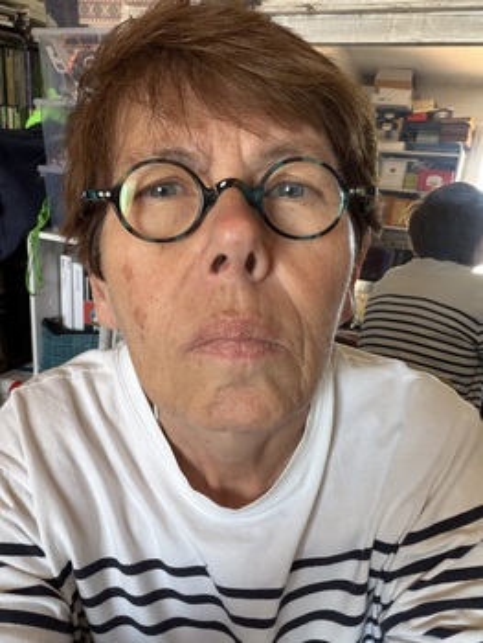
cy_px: 322
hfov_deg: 46.8
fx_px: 557
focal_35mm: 30
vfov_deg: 59.9
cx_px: 242
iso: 200
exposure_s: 1/60
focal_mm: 2.71
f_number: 1.9
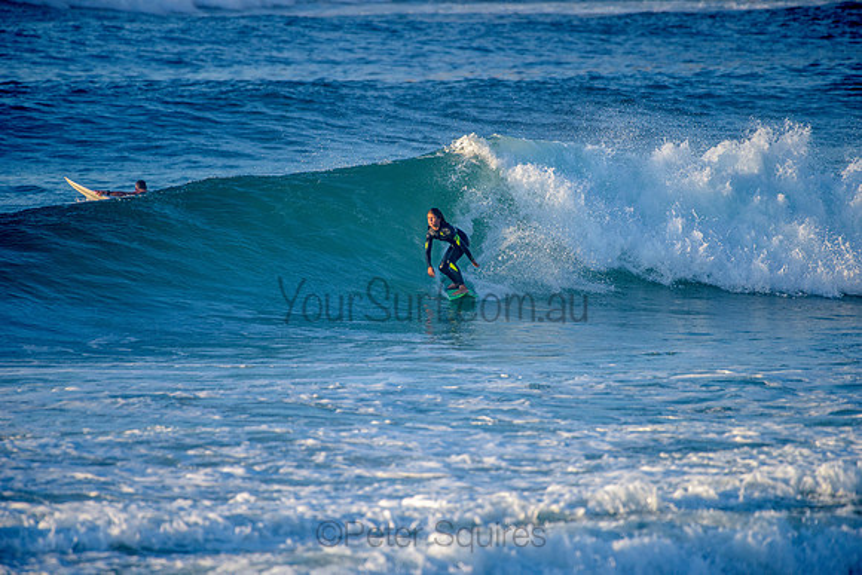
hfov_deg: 4.1
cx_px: 431
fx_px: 11974
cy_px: 288
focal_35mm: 500
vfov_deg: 2.8
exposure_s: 1/2000
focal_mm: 500
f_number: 5.6
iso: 450
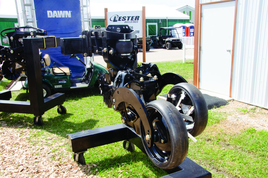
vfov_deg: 39.8
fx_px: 245
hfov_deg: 57.3
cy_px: 89
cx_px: 134
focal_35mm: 33
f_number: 20
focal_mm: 22
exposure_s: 1/250
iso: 800
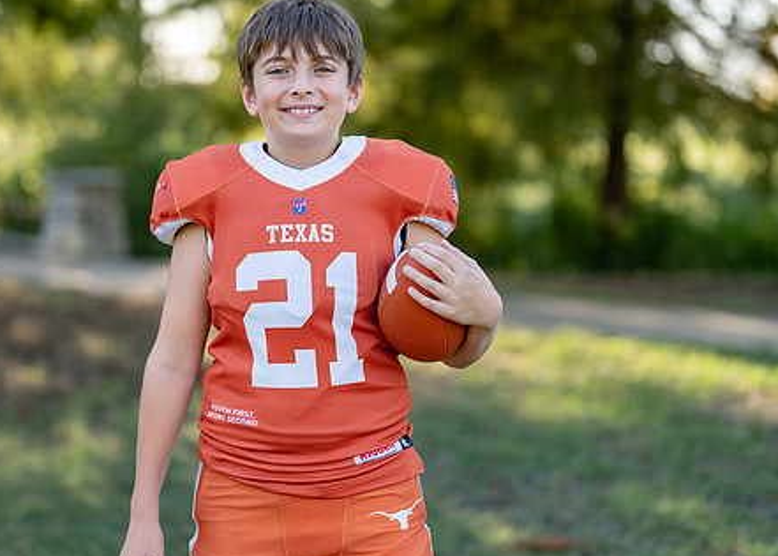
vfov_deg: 18.8
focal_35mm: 76
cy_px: 259
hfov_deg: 26.0
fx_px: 1679
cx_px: 310
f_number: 1.2
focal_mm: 50
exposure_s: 1/1250
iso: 100
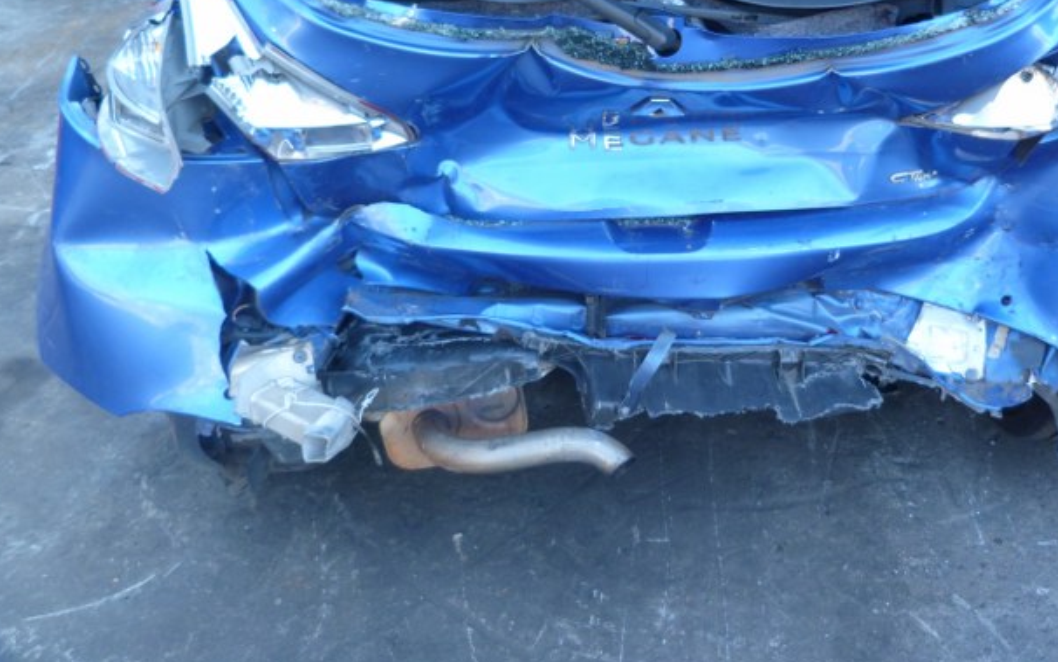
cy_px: 162
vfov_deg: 35.5
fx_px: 1009
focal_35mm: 35
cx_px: 686
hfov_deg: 54.4
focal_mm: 4.5
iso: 125
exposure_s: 1/60
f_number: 2.8
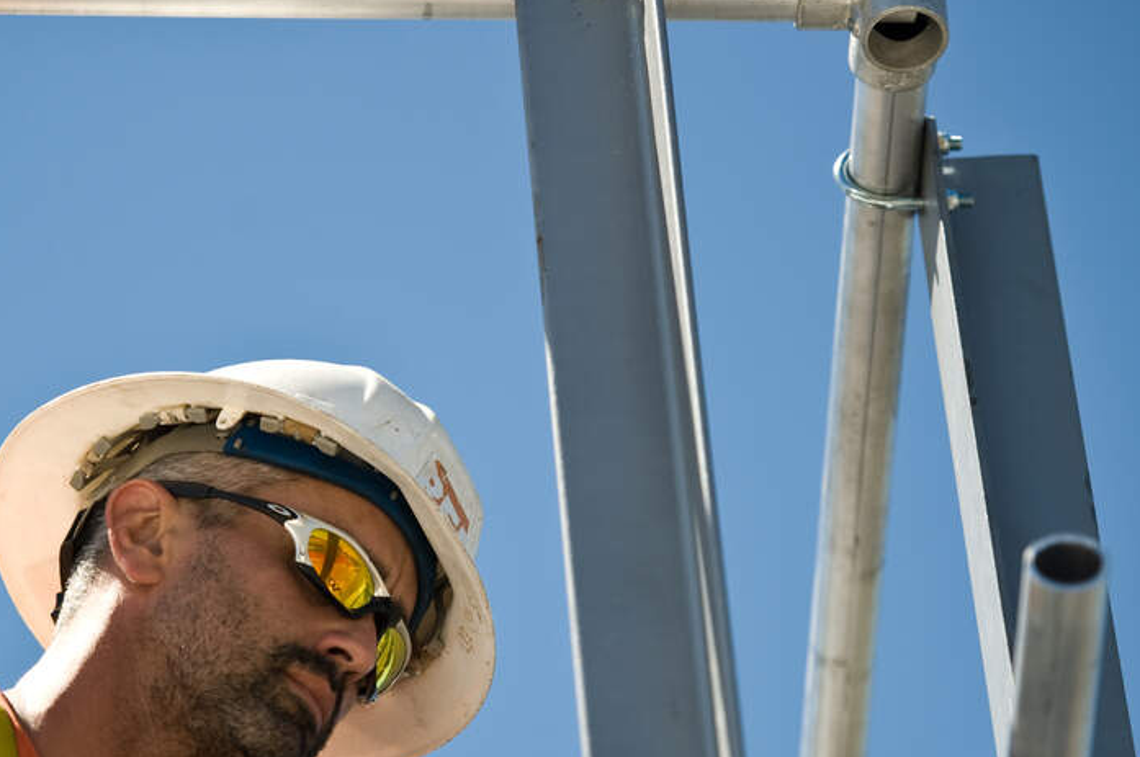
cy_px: 566
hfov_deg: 7.7
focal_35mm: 267
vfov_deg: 5.1
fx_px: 8445
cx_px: 401
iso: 100
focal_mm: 155
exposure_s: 1/1600
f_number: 2.8
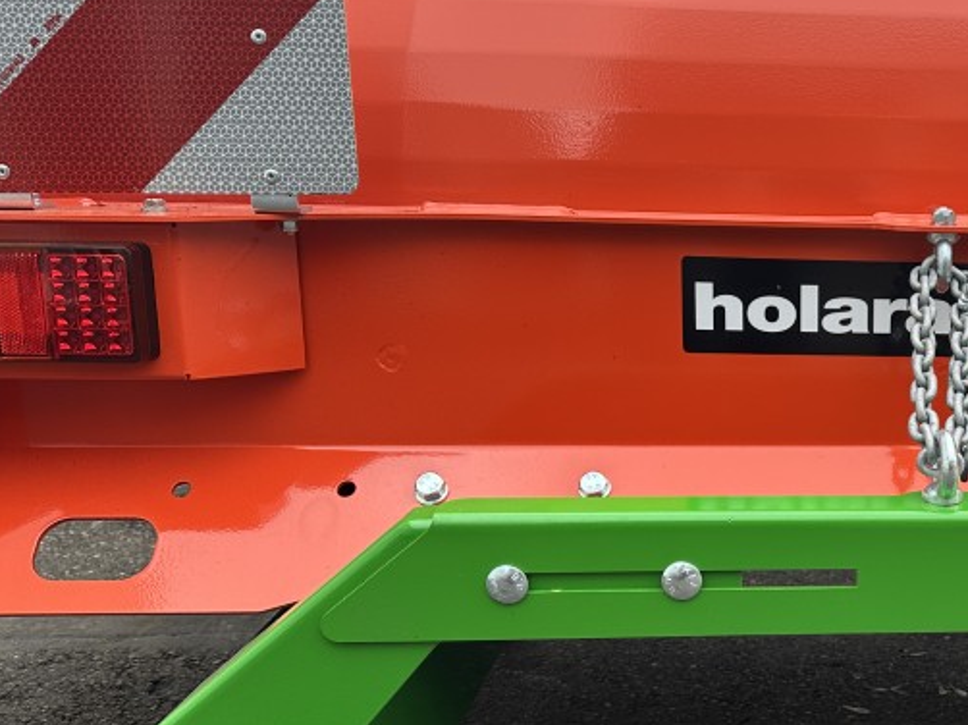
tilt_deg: -11.7
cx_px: 953
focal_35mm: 49
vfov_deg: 29.5
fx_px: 1370
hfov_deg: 35.5
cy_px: 453
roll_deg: -2.4
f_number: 1.78
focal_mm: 6.86
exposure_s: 1/308
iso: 80
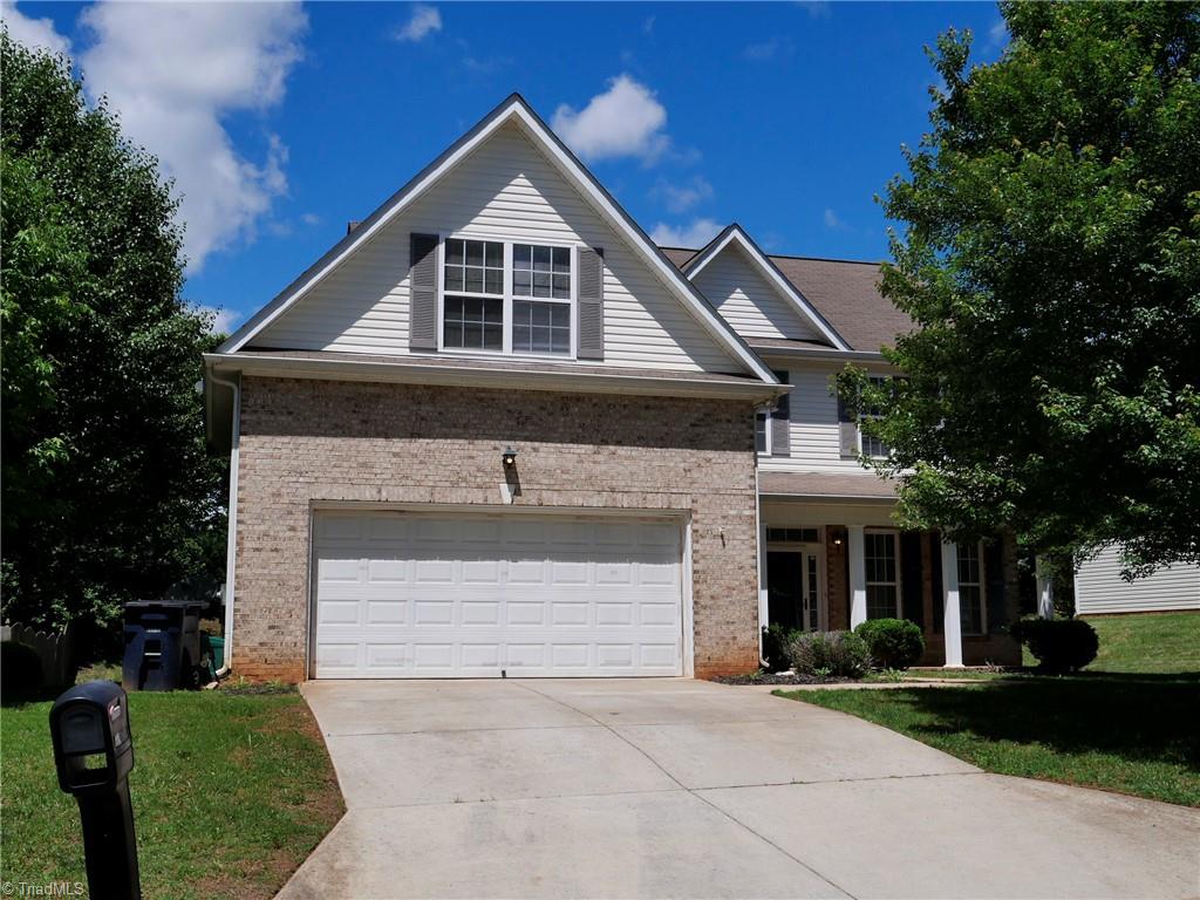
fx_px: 1387
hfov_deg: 46.8
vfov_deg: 36.0
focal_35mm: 40
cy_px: 450
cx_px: 600
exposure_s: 1/640
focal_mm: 20
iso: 200
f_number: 11
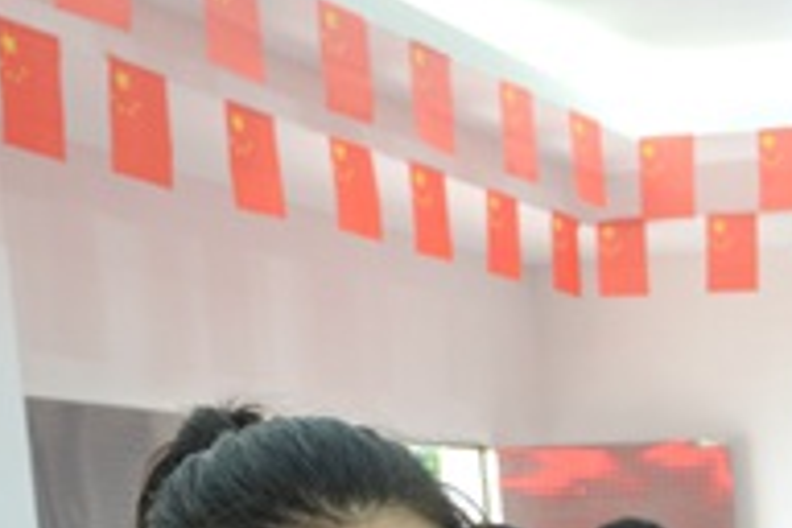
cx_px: 1031
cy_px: 792
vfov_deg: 16.6
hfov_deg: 23.8
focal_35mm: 75
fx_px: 1650
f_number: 5
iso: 2000
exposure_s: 1/100
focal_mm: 24
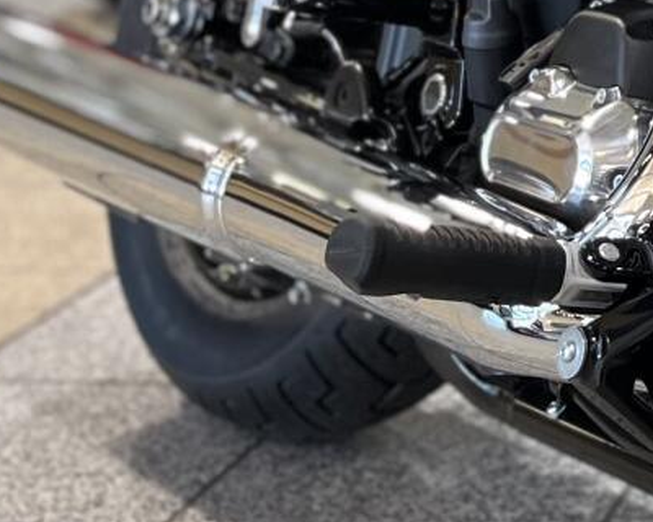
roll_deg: -2.3
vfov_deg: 11.7
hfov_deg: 12.5
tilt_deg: -5.7
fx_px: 2454
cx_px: 1481
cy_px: -233
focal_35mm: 127
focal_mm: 5.1
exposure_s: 1/60
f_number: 1.6
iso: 125
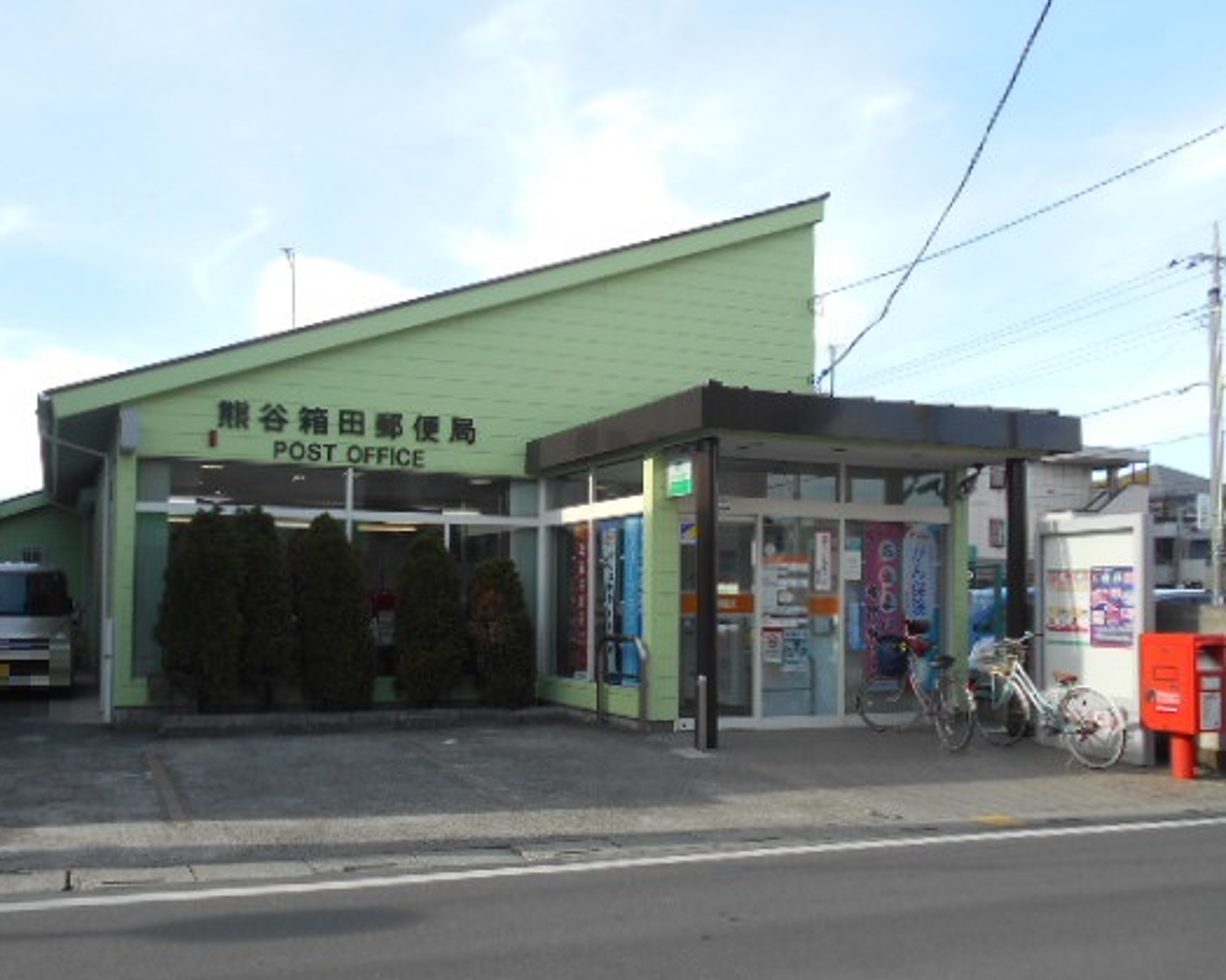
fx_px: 1125
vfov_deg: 47.0
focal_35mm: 31
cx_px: 491
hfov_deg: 56.8
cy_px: 557
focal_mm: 4.6
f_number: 3.2
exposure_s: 1/400
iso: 80
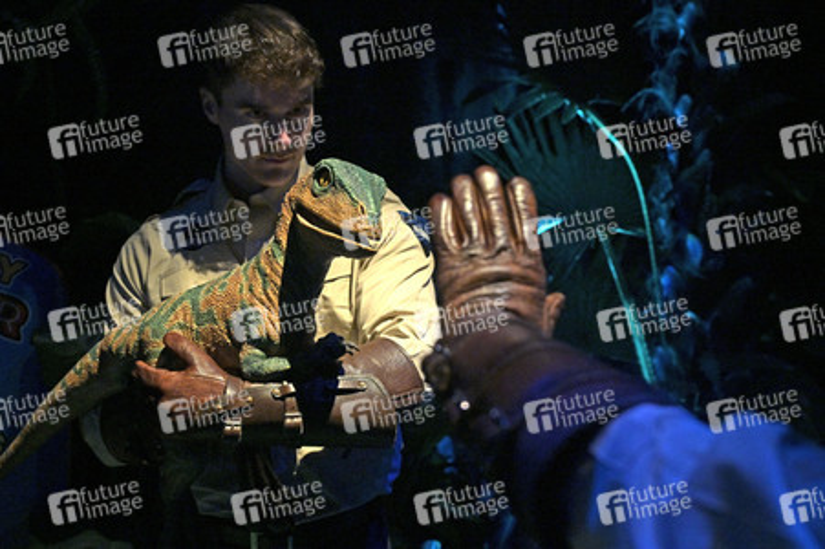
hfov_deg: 41.1
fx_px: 1099
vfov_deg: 28.0
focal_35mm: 48
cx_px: 412
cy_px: 274
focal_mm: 48
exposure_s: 1/100
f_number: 5
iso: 5000
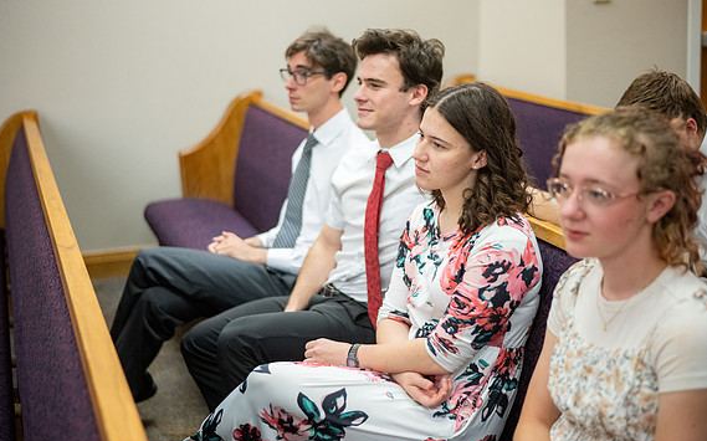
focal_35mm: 52
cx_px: 350
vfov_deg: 24.8
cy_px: 219
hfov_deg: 38.9
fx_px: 1001
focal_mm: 50
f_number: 1.8
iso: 1600
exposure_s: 1/400
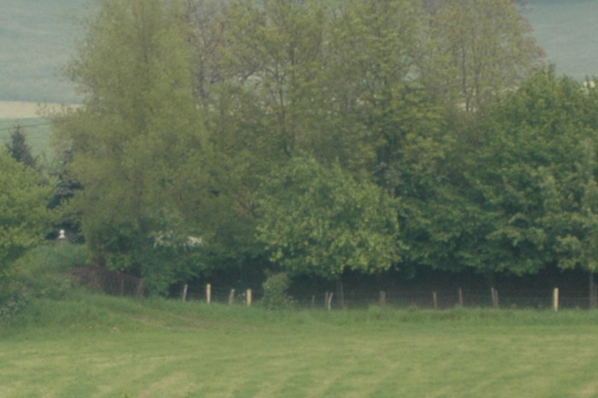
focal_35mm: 404
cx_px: 72
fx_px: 6705
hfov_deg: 5.1
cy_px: 432
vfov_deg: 3.4
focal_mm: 70
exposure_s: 1/800
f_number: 4
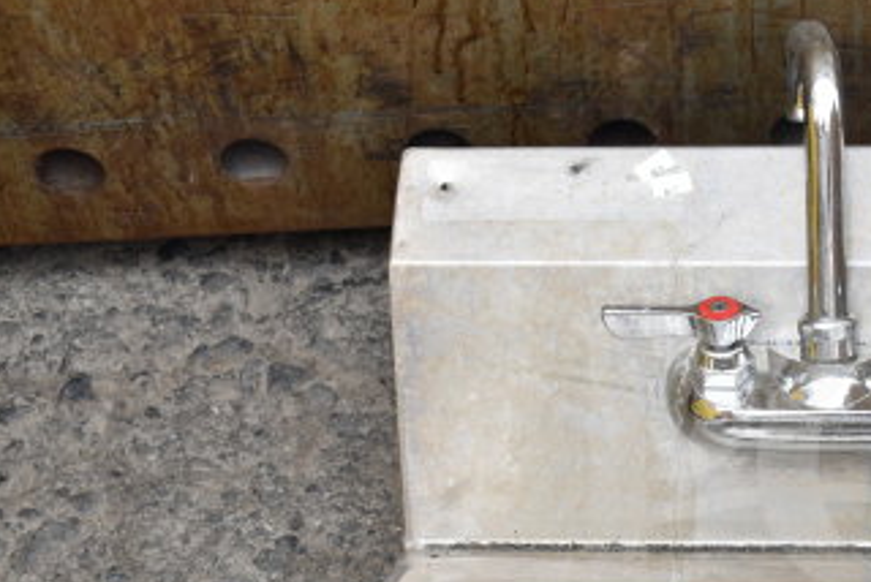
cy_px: 540
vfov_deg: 13.6
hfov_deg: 19.9
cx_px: 822
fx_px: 2420
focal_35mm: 100
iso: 200
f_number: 6.3
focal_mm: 35
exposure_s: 1/160
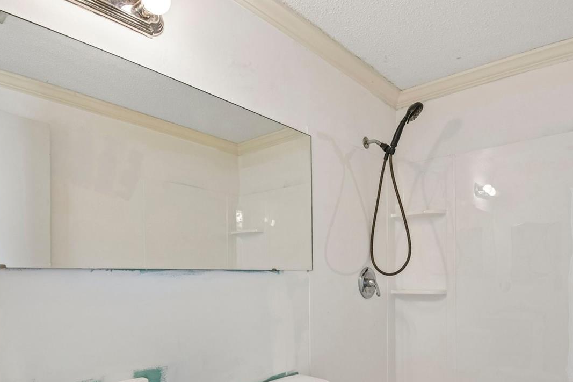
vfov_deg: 51.3
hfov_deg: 73.6
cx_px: 310
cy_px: 277
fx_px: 382
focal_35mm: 24
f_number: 8
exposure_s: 1/10
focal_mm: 16
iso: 400
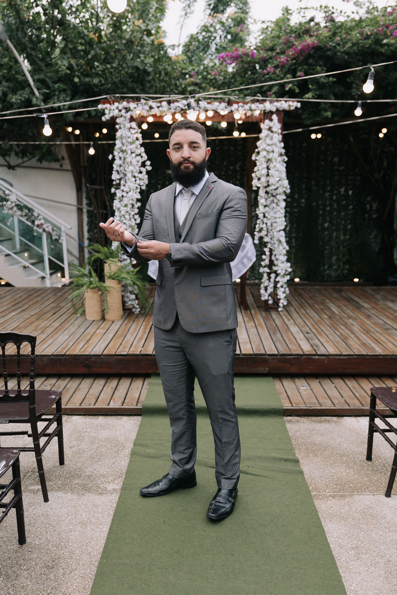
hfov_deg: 41.1
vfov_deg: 58.7
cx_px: 198
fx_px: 529
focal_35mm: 32
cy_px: 298
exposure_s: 1/125
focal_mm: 31
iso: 125
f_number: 2.8
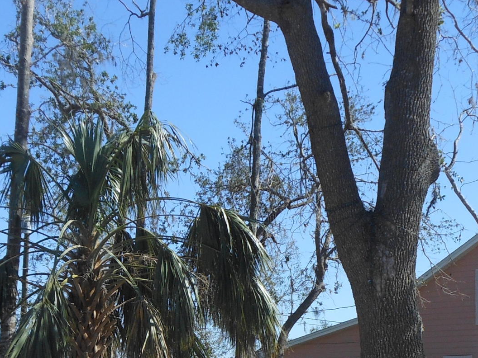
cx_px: 173
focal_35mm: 71
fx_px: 980
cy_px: 340
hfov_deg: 27.3
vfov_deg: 20.2
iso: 80
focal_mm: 4.5
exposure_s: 1/800
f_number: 3.2
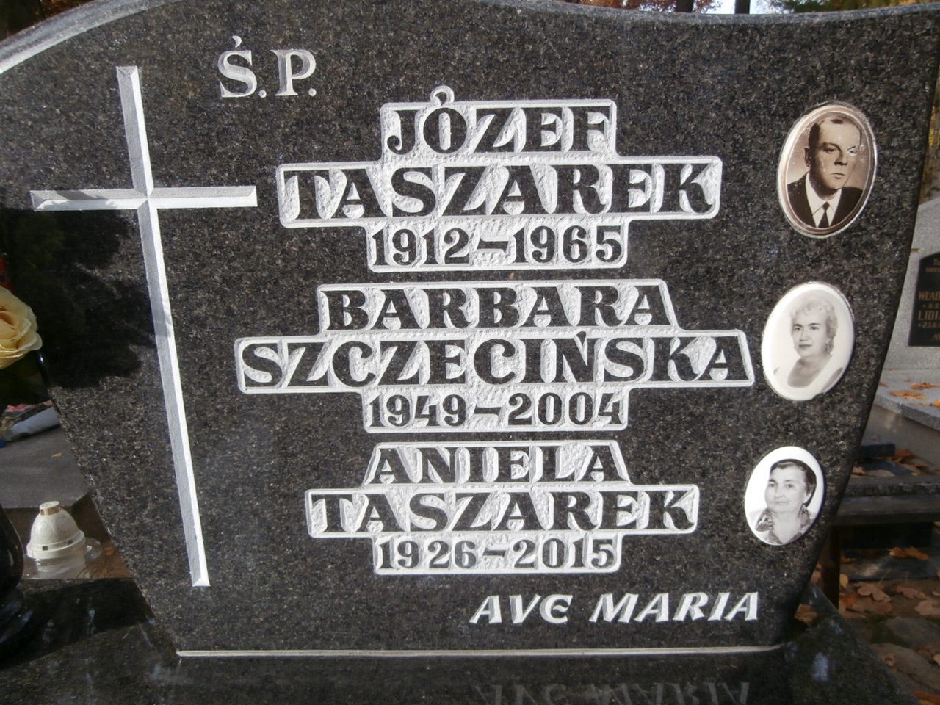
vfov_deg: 56.8
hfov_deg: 71.6
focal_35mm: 24
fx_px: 652
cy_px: 352
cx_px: 470
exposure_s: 1/400
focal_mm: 4.2
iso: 100
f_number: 3
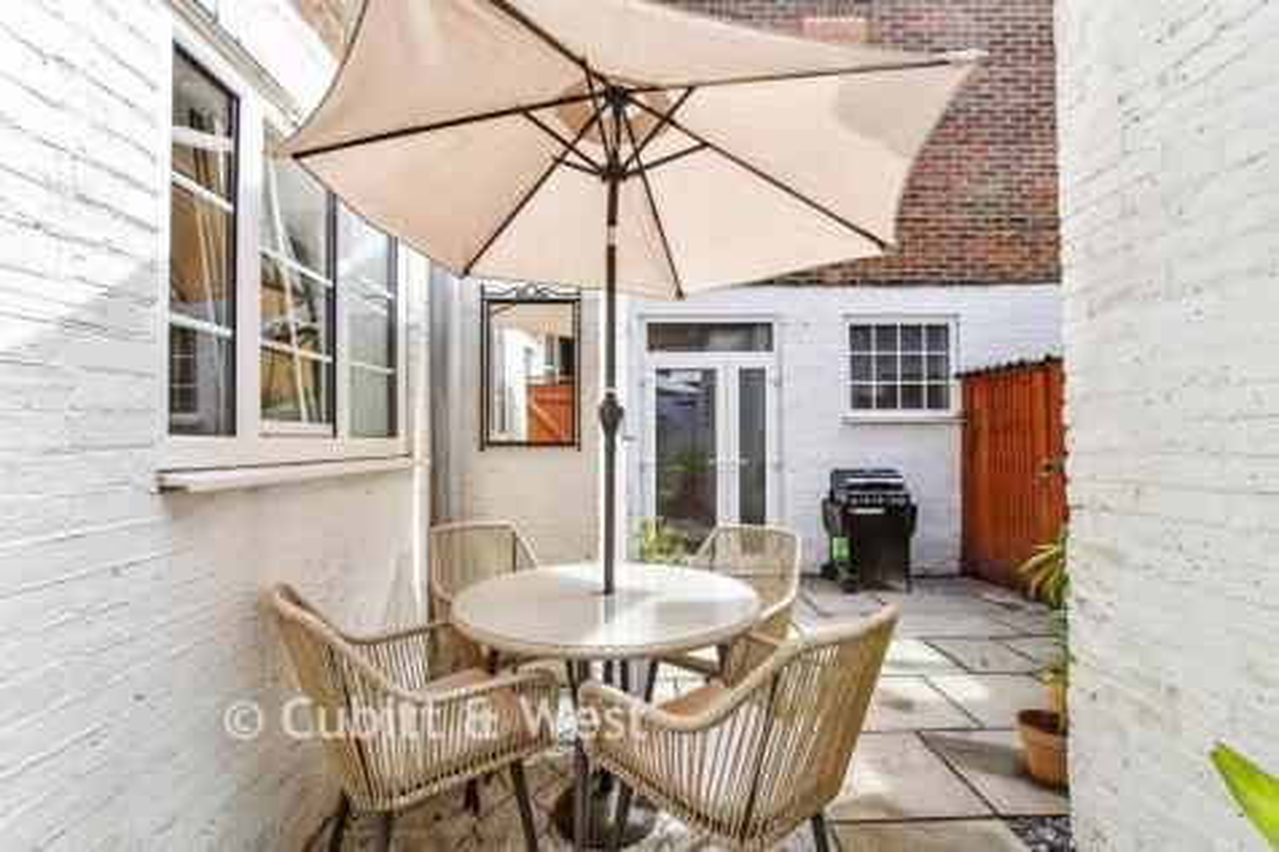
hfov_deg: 100.4
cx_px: 640
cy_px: 426
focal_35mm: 15
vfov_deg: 77.3
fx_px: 533
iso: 160
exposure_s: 1/160
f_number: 8
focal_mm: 10
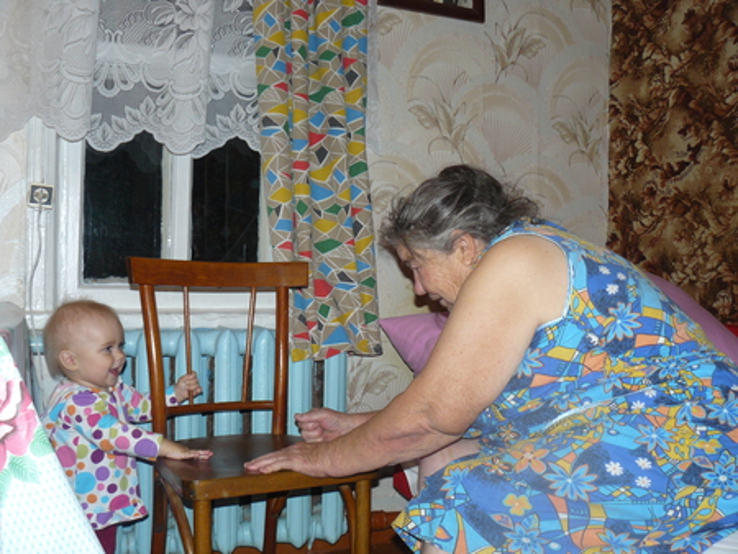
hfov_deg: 51.3
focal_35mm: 36
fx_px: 768
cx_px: 369
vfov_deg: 39.7
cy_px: 277
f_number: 2.8
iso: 100
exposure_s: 1/30
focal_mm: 6
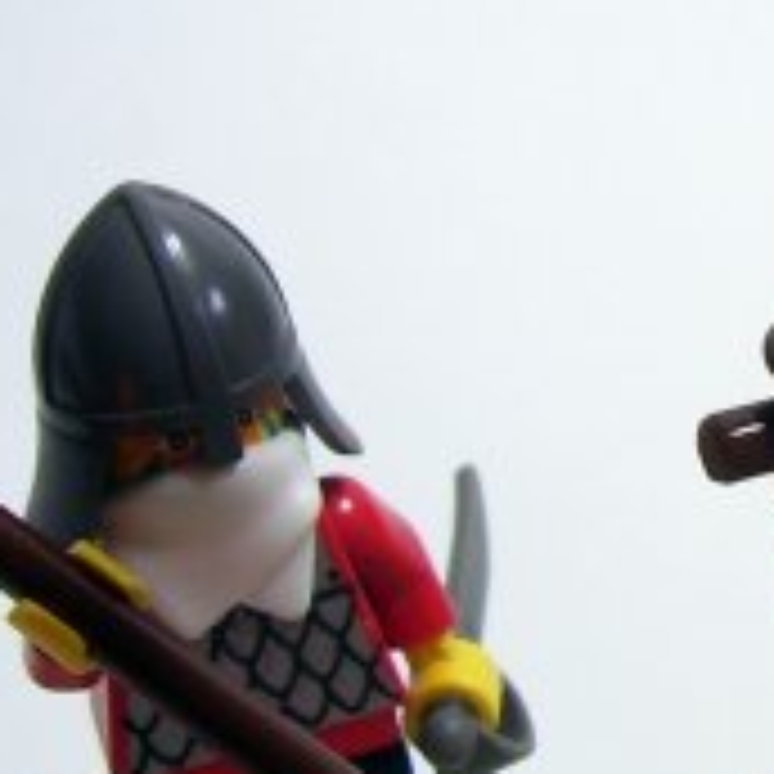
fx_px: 2833
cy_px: 194
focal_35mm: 112
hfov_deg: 14.8
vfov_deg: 15.5
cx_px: 1053
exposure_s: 1/30
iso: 80
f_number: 2.7
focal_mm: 5.6
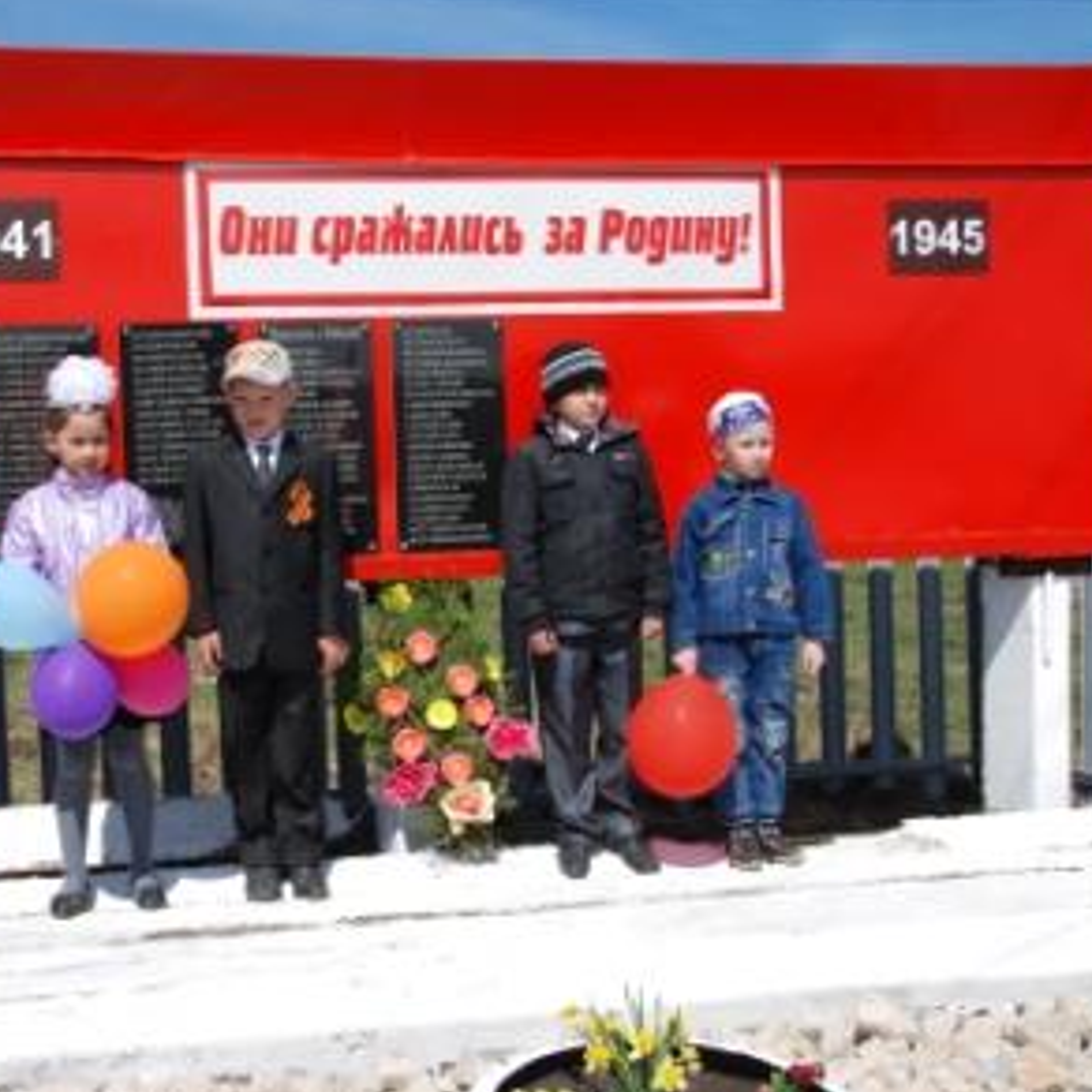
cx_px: 307
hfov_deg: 35.4
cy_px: 542
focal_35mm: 47
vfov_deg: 36.1
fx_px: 1677
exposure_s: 1/250
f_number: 8
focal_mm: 24
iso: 100
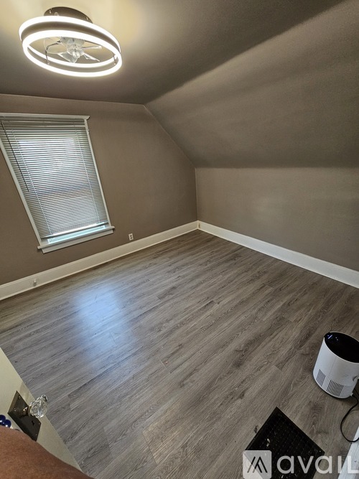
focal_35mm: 13
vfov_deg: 106.2
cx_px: 180
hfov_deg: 89.9
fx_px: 180
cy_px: 240
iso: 320
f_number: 2.2
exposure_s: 1/40
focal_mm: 2.2
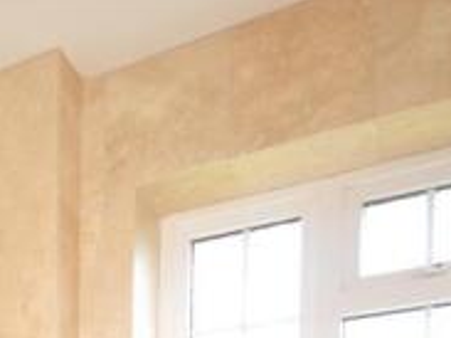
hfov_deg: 30.0
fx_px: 738
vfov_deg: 21.1
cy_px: 529
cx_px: -62
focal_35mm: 57
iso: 200
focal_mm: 11
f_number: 5
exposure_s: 1.3
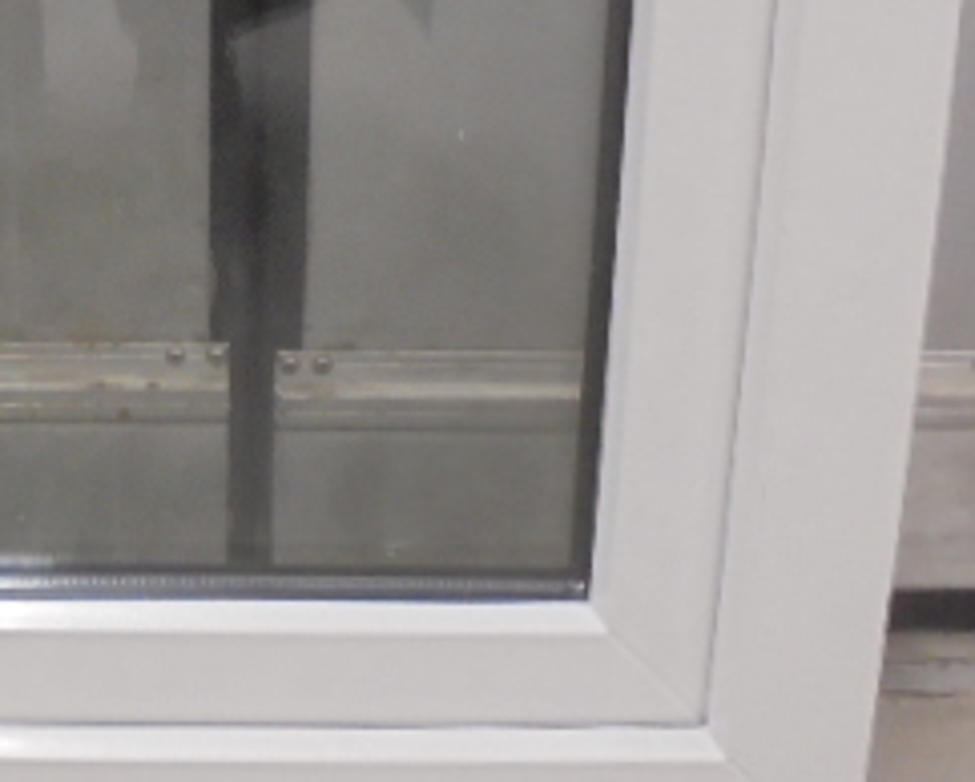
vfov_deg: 22.5
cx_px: 145
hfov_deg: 27.5
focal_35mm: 67
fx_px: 1935
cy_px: 129
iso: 400
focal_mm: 4.6
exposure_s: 1/15
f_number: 3.5
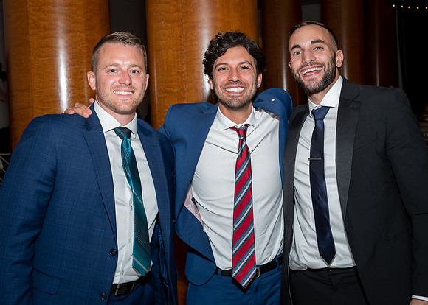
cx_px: 236
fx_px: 590
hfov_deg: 39.8
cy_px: 132
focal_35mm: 49
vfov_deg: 29.0
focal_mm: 26
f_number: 6.3
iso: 500
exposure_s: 1/250
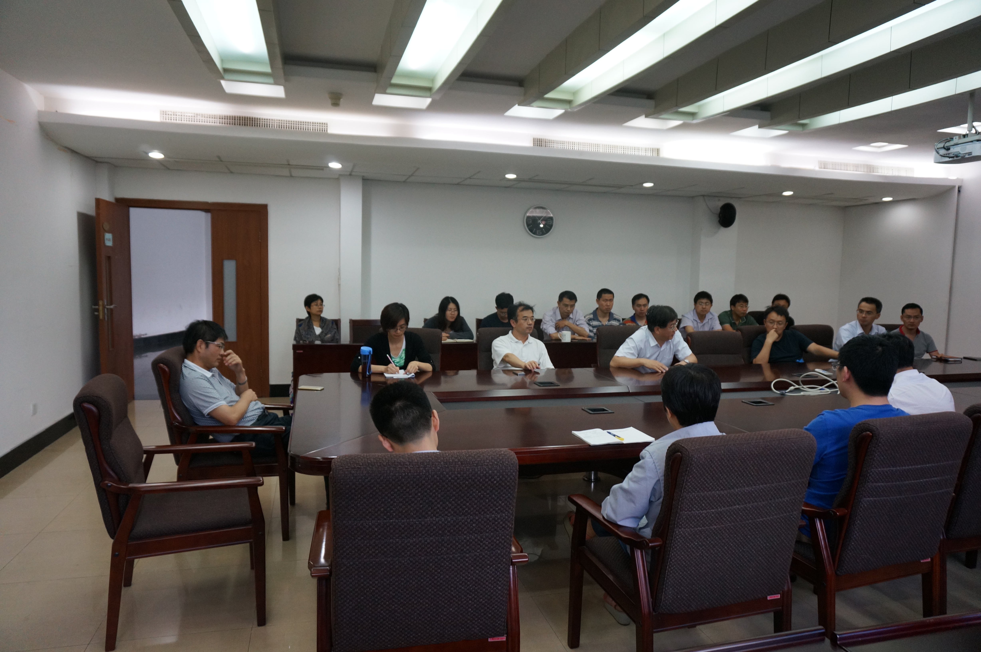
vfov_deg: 53.0
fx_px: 653
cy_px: 326
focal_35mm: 24
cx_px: 490
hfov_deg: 73.8
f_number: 4
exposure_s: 1/60
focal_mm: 16
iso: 640
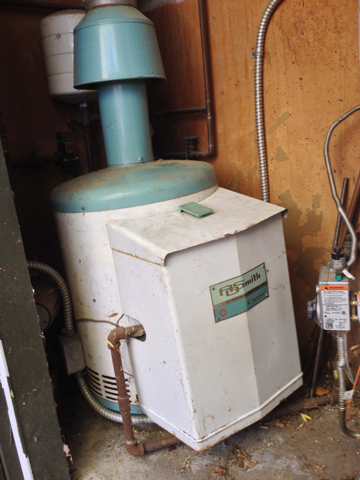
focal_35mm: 35
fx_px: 485
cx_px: 180
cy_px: 240
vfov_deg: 52.6
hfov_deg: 40.7
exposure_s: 1/20
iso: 50
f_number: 2.4
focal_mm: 4.28
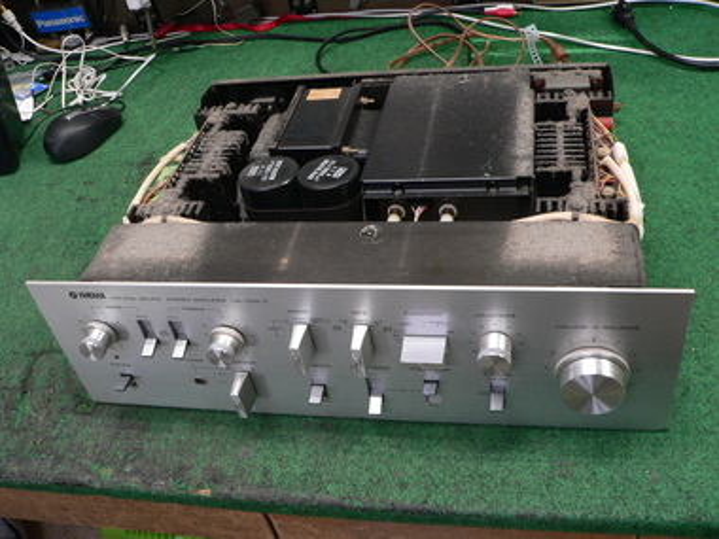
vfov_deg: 39.7
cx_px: 360
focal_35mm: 36
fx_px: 748
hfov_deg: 51.4
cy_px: 270
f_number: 2.8
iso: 200
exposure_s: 1/20
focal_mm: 6
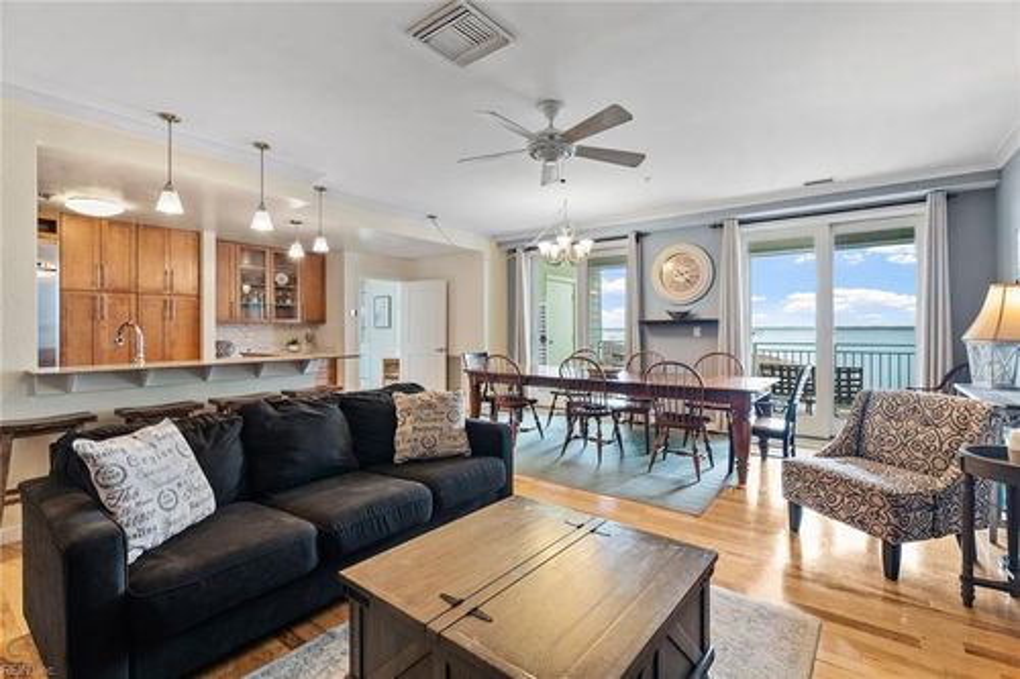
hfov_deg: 96.8
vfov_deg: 73.7
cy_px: 340
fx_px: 453
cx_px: 510
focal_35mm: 16
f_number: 7.1
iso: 800
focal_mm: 16
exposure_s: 1/2.5
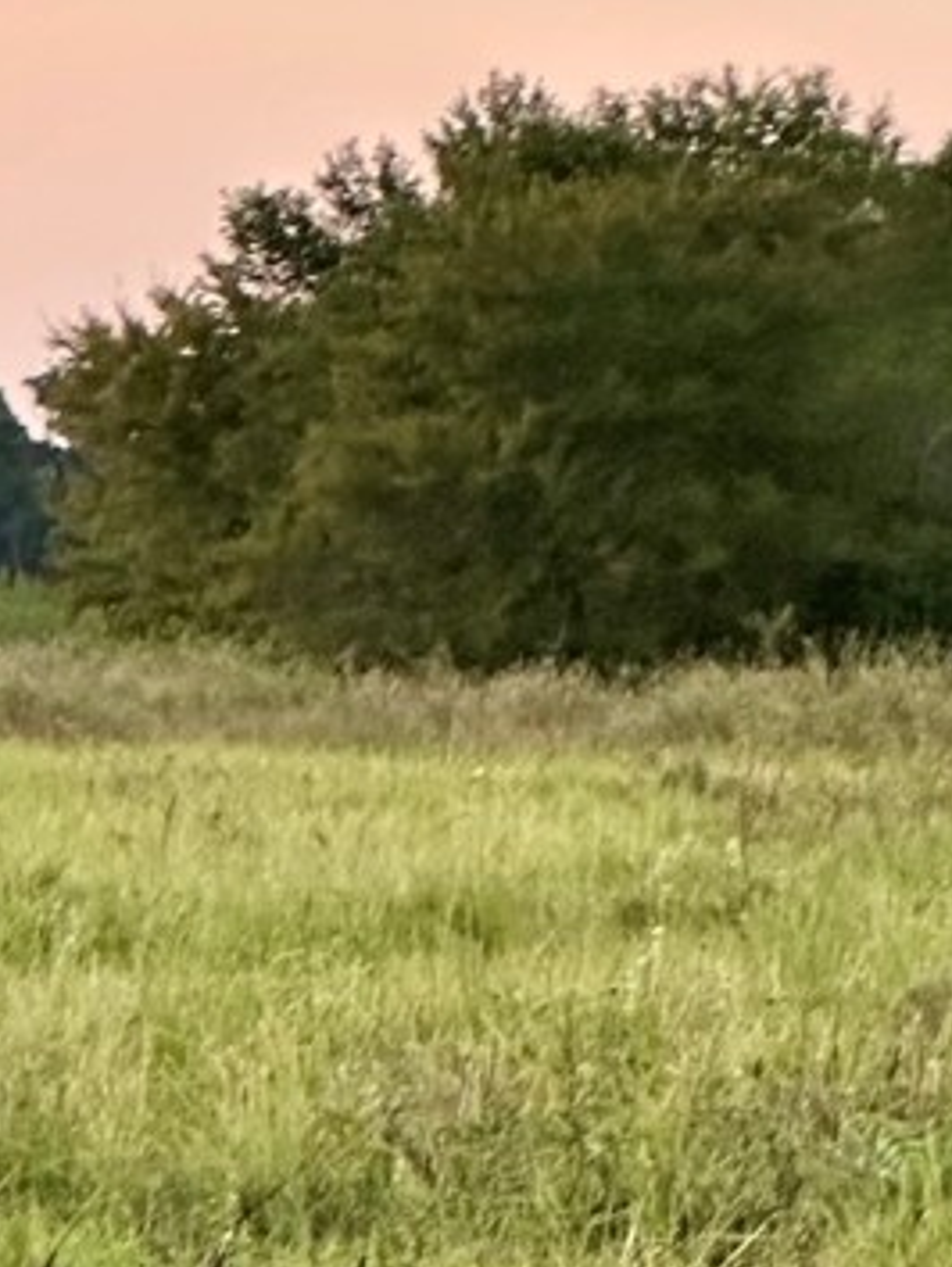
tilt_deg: +1.3
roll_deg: -0.8
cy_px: 587
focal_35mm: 334
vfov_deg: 5.9
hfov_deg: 4.5
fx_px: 12233
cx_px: 644
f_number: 2.8
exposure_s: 1/99
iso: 100
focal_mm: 9
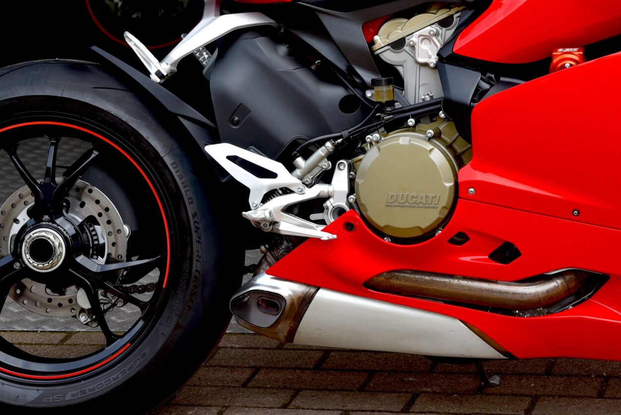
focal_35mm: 143
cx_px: 472
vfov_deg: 9.6
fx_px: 2468
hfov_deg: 14.3
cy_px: 91
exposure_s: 1/125
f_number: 5.6
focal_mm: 70
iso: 100
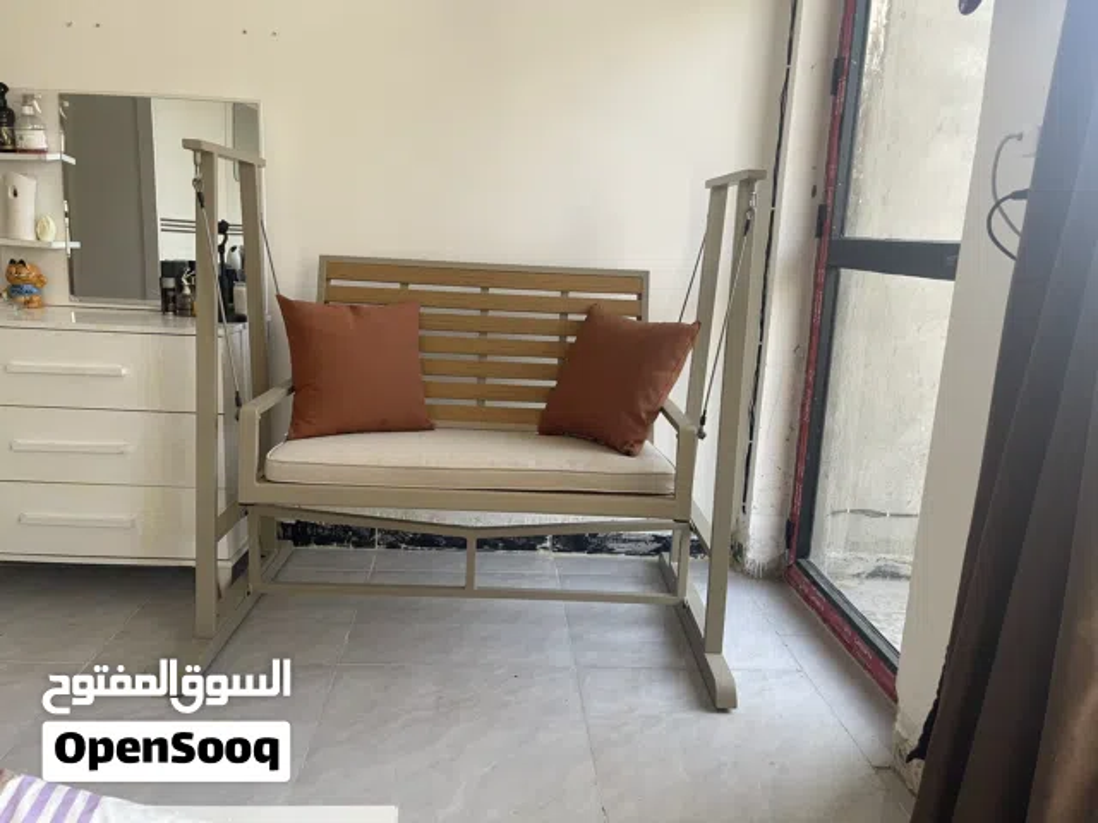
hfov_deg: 69.4
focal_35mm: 25
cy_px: 412
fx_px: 793
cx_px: 549
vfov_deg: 54.9
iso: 125
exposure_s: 1/79
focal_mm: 5.1
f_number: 1.6
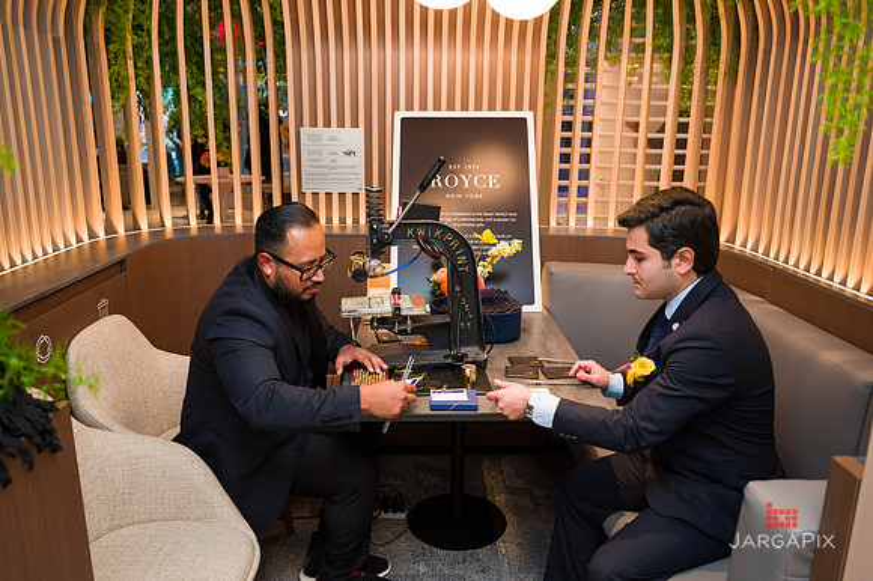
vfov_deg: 46.2
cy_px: 290
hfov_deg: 65.3
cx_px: 436
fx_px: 681
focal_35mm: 28
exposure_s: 1/160
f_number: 3.2
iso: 800
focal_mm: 27.5
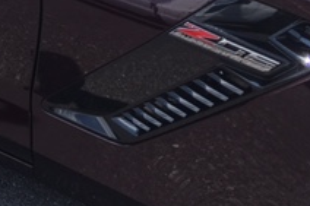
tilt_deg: -25.6
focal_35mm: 91
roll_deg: +5.5
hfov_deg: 20.8
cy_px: -82
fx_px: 783
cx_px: -69
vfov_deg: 14.2
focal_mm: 4.15
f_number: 2.2
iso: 25
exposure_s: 1/855
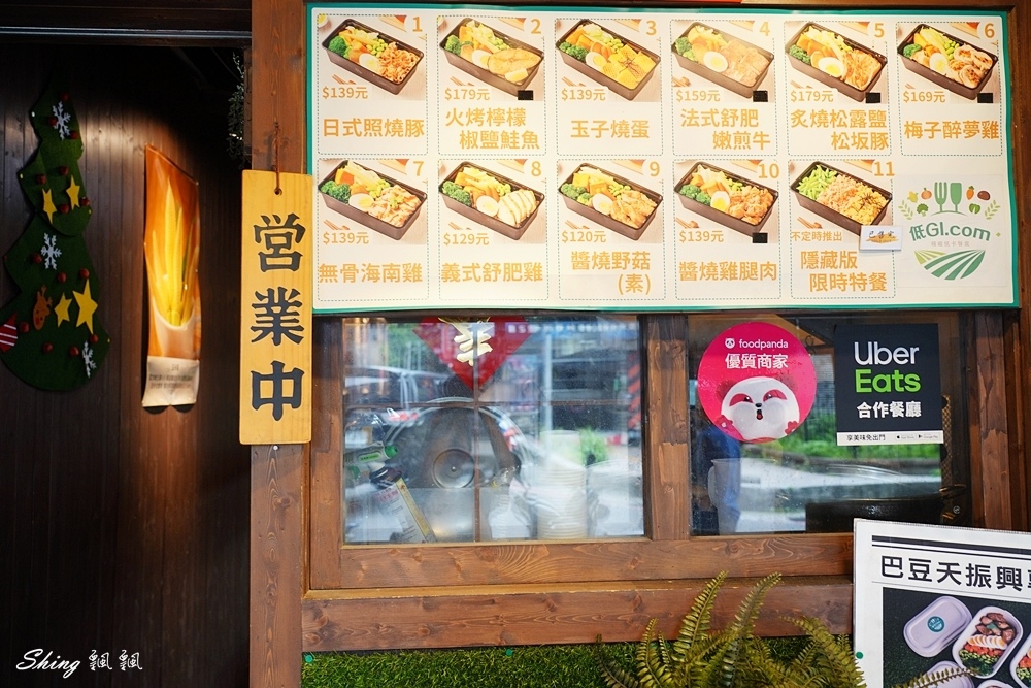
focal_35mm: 29
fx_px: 831
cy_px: 344
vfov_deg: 45.0
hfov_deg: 63.7
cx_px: 516
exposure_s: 1/30
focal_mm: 29
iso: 200
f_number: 4.5
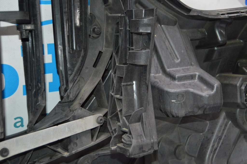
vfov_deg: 22.6
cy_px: 82
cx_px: 124
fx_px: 411
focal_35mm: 60
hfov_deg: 33.4
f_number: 5
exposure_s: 1/60
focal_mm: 40
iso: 2200
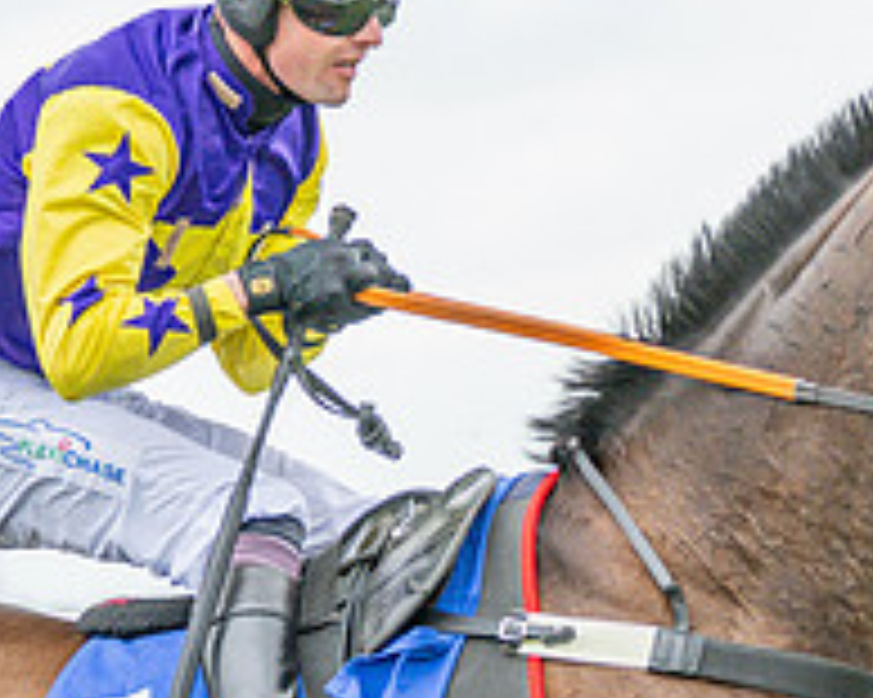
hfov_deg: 6.7
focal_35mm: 290
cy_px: 830
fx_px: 7489
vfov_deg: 5.3
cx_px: 509
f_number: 2.8
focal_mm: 81
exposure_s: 1/1600
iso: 800
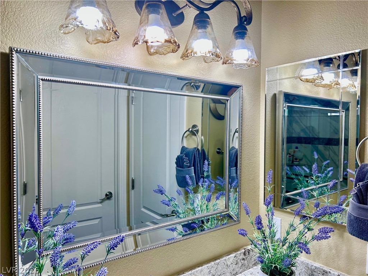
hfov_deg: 67.3
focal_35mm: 26
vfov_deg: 53.1
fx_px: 276
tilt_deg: -2.1
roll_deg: +0.2
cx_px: 184
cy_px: 138
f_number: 1.5
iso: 32
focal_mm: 5.7
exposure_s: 1/120
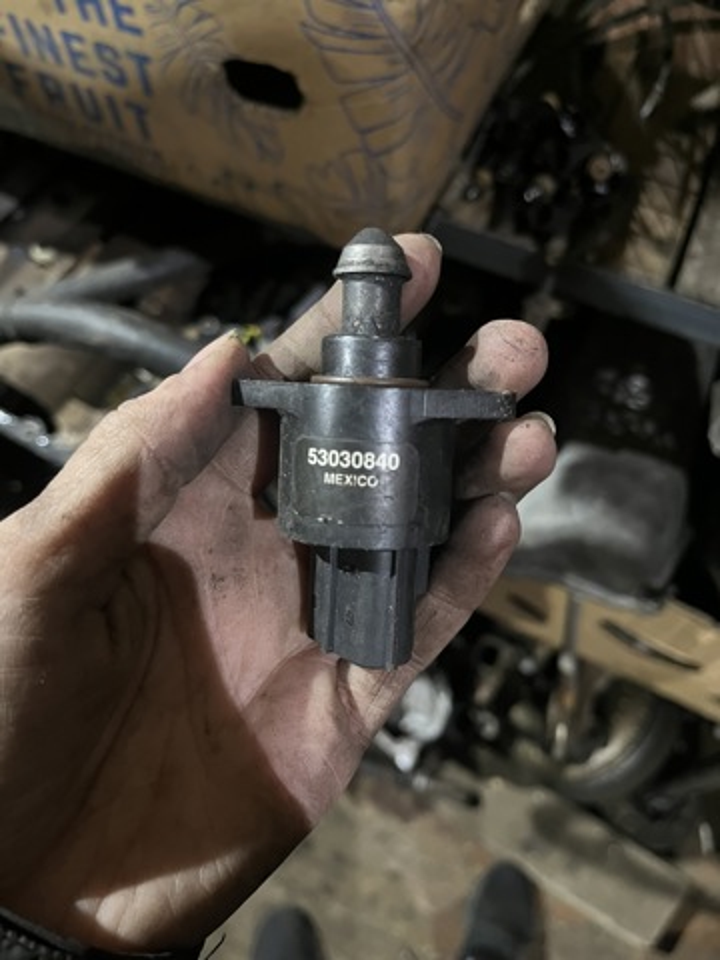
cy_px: 480
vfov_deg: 67.3
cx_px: 360
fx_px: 721
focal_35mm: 26
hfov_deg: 53.1
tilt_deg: -63.7
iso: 640
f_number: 1.6
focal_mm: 5.1
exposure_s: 1/25
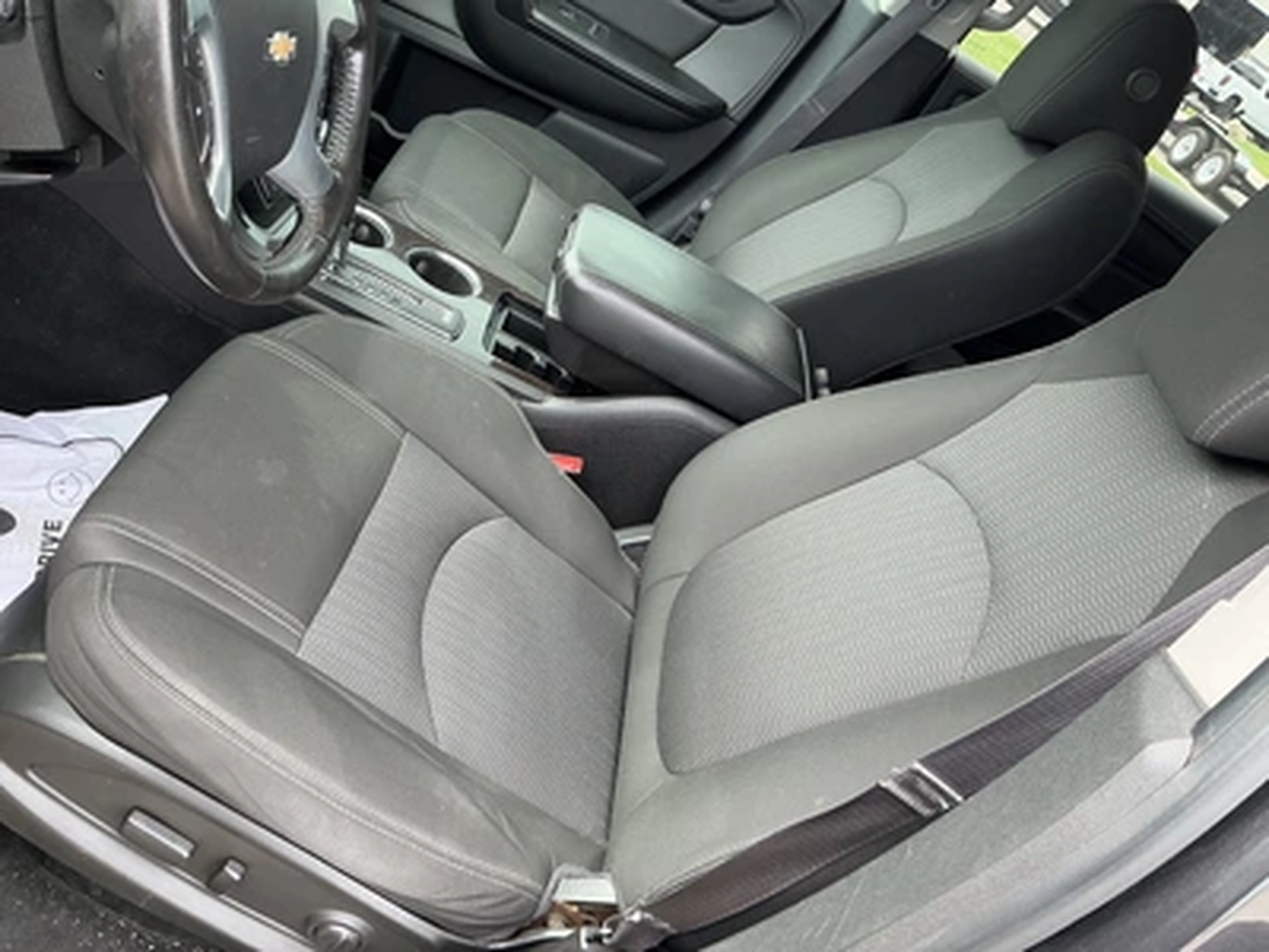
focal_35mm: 28
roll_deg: -38.3
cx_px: 634
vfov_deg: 49.7
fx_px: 1026
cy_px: 476
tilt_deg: -32.1
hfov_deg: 63.4
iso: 50
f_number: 1.8
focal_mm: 3
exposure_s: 1/122
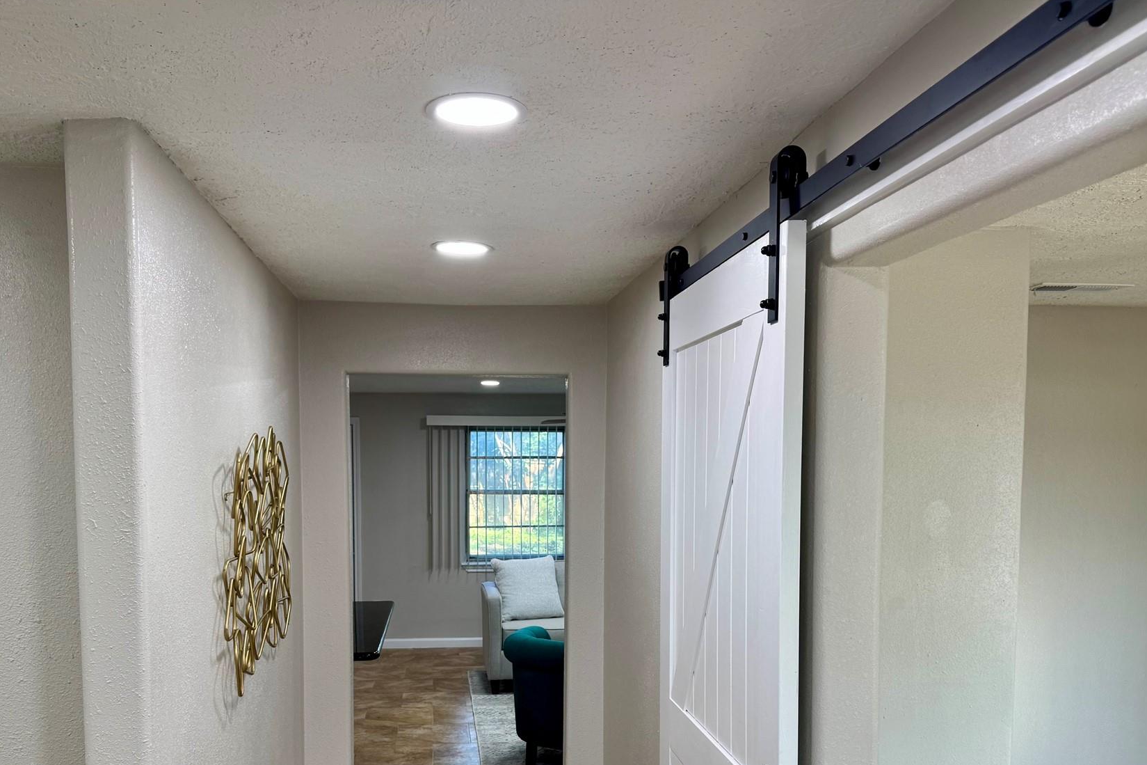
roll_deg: -0.3
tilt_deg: -4.8
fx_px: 988
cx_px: 511
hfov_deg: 60.1
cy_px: 530
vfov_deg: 41.6
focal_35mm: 31
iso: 80
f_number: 1.78
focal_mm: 6.76
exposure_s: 1/120
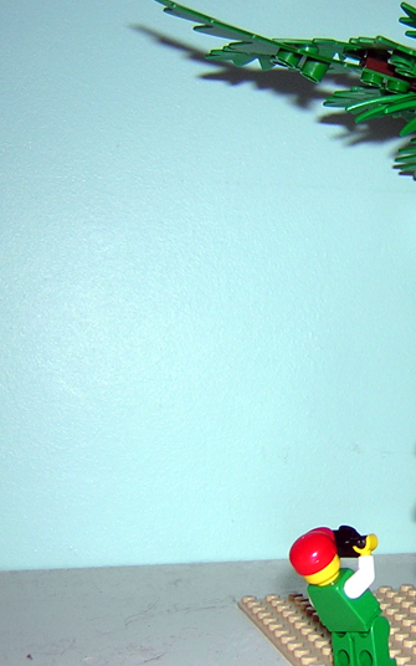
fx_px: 1034
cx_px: 454
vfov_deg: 35.7
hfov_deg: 21.6
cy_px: 347
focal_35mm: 57
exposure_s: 1/60.1
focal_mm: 4.7
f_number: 2.6
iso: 100
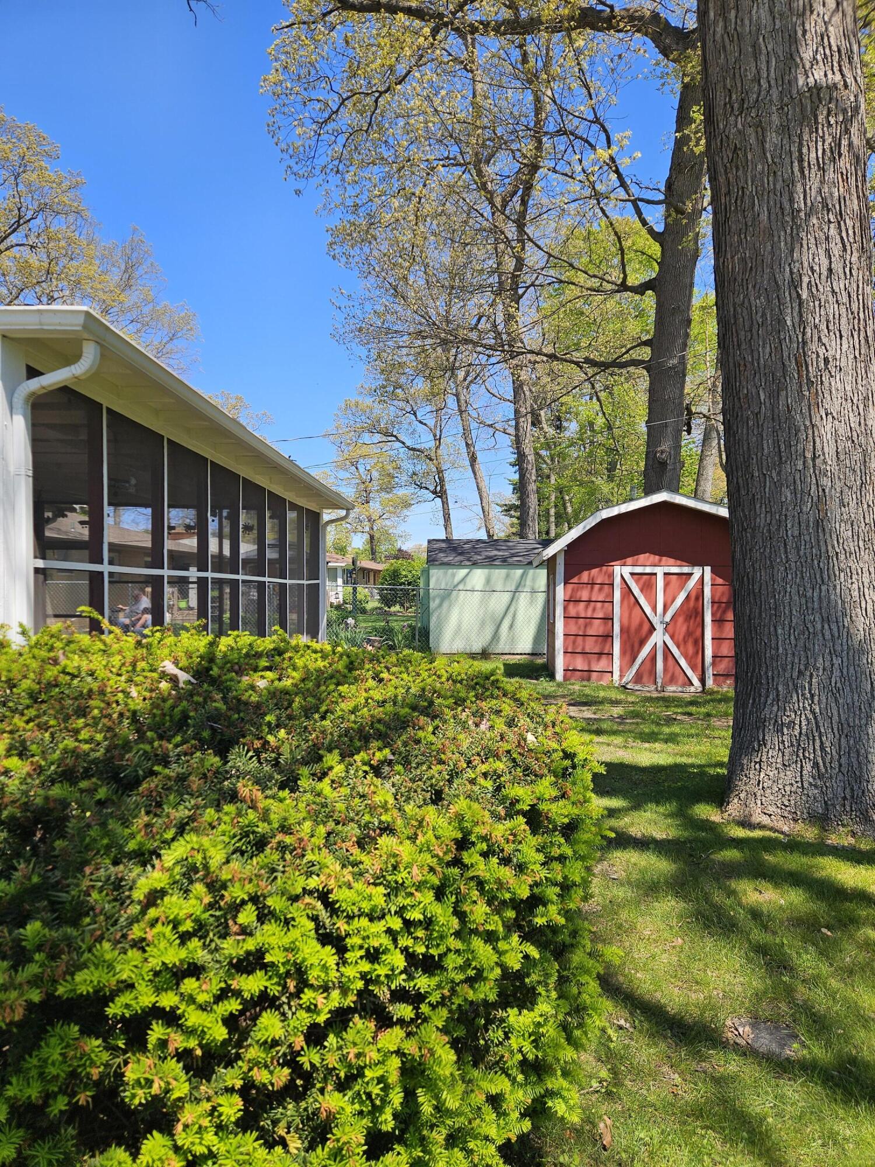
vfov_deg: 73.9
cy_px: 584
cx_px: 438
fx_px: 775
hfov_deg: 58.9
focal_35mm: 23
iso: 25
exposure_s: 1/992
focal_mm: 5.4
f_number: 1.8
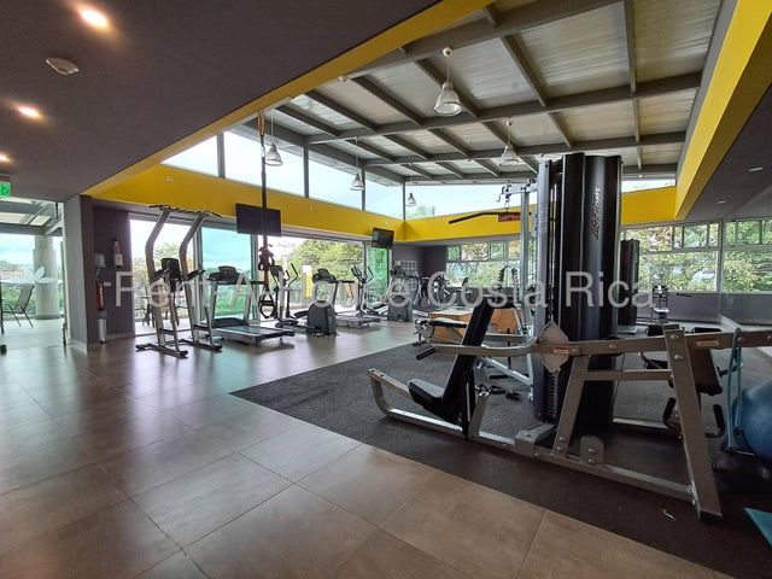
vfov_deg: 78.1
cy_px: 290
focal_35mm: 16
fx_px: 357
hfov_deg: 94.5
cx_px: 386
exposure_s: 1/40
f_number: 2.2
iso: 40
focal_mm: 1.64
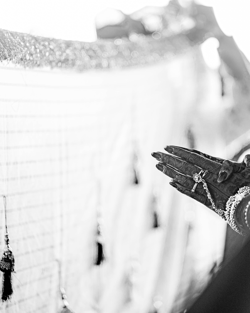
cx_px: 141
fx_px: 1110
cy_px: 156
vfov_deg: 16.0
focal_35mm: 120
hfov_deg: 12.8
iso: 200
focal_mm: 85
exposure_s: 1/400
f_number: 1.8
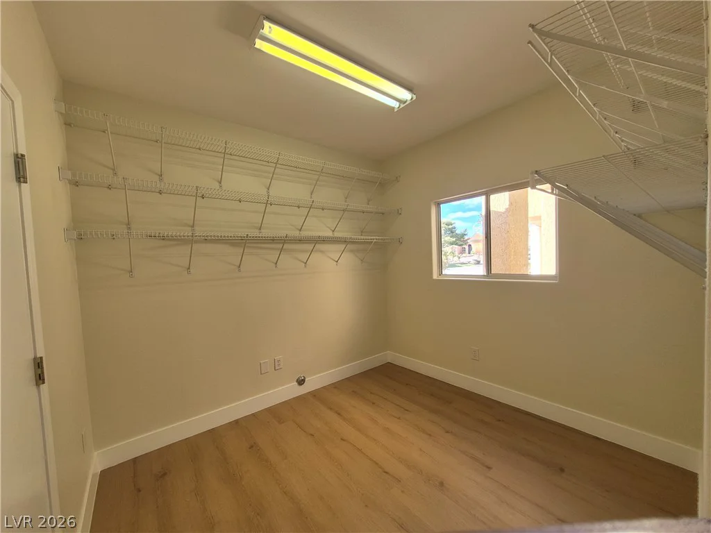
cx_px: 356
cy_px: 266
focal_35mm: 13
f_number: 2.2
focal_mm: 1.74
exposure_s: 1/60
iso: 50
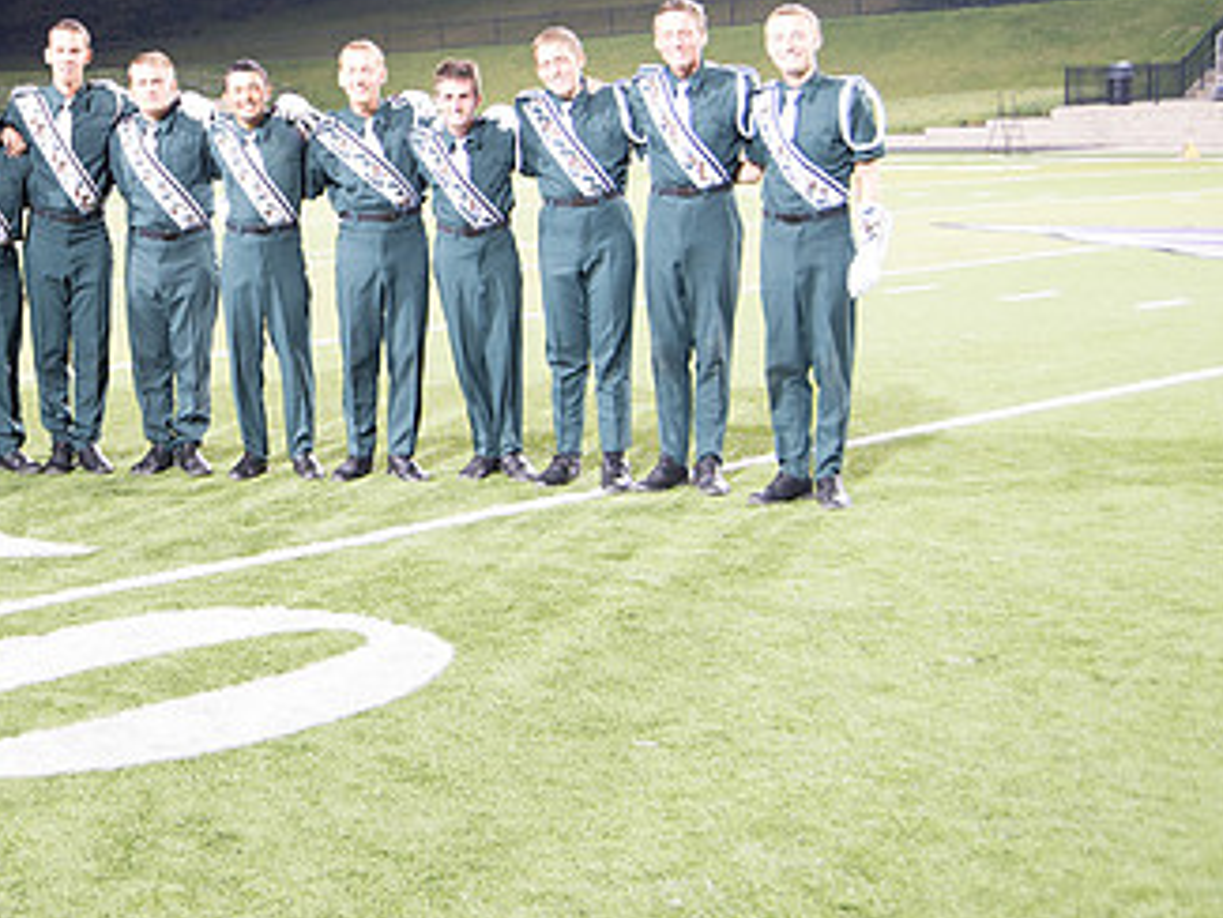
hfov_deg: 30.9
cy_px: 275
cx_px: 154
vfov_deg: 24.3
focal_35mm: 60
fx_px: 2121
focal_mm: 35
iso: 1000
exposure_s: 1/13
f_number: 5
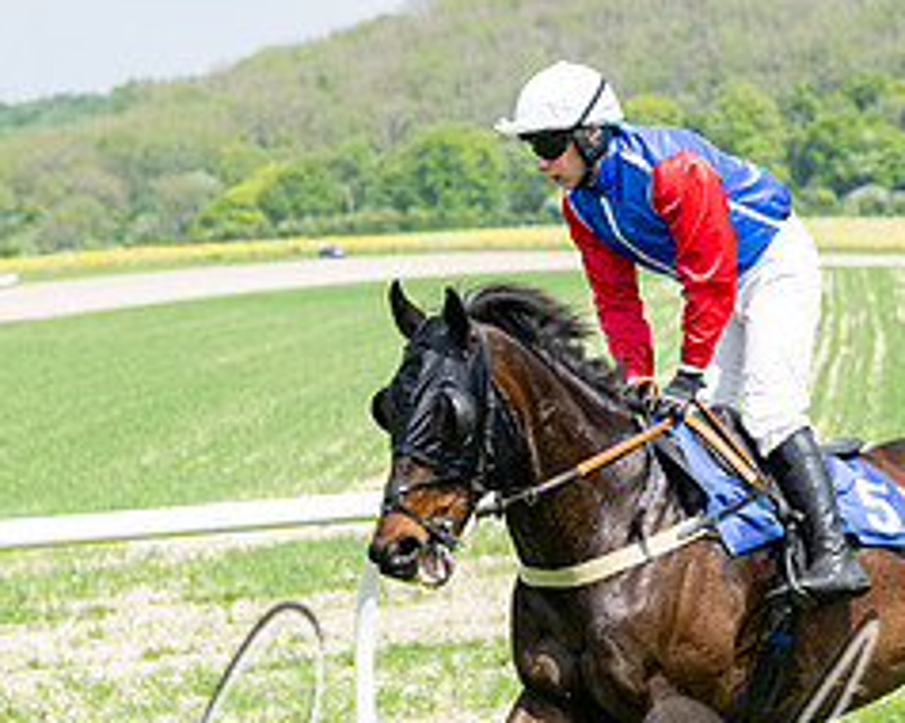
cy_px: 514
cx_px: 880
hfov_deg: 7.9
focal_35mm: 243
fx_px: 6503
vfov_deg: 6.4
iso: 200
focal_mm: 91
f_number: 5
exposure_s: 1/1250
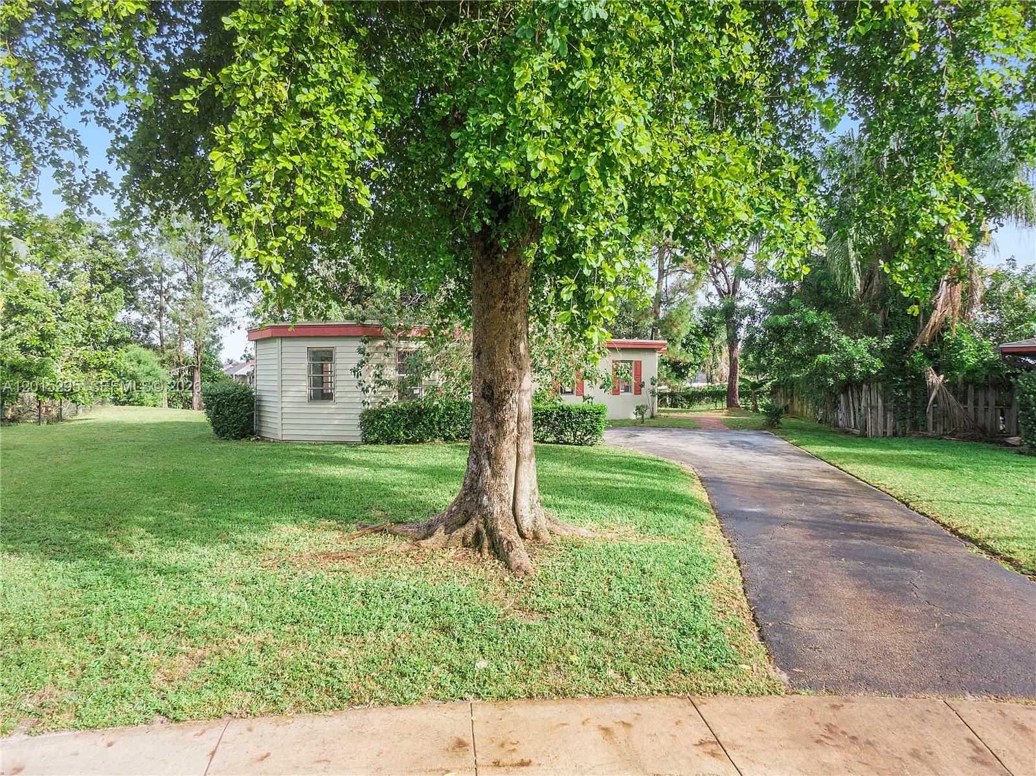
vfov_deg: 56.8
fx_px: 718
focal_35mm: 24
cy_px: 388
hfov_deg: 71.6
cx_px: 518
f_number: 2.8
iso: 110
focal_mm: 4.39
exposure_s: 1/320
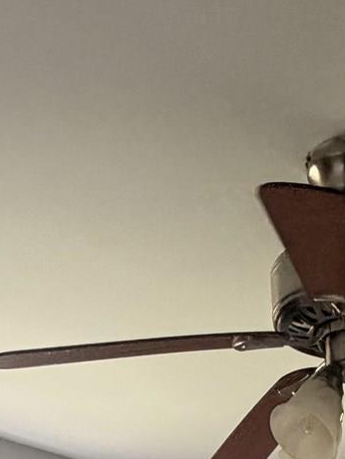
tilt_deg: -13.3
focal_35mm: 70
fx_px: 930
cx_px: 371
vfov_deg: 16.7
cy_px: 1011
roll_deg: +1.3
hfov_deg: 20.2
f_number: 2.2
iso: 125
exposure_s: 1/121
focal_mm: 2.22
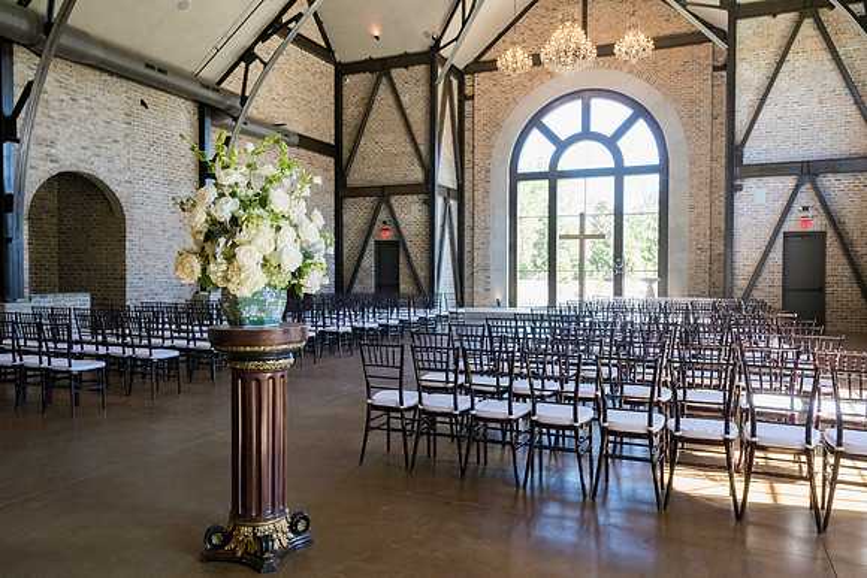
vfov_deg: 47.2
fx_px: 661
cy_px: 291
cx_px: 430
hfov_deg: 66.5
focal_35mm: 27
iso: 3200
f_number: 6.3
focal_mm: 27
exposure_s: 1/320
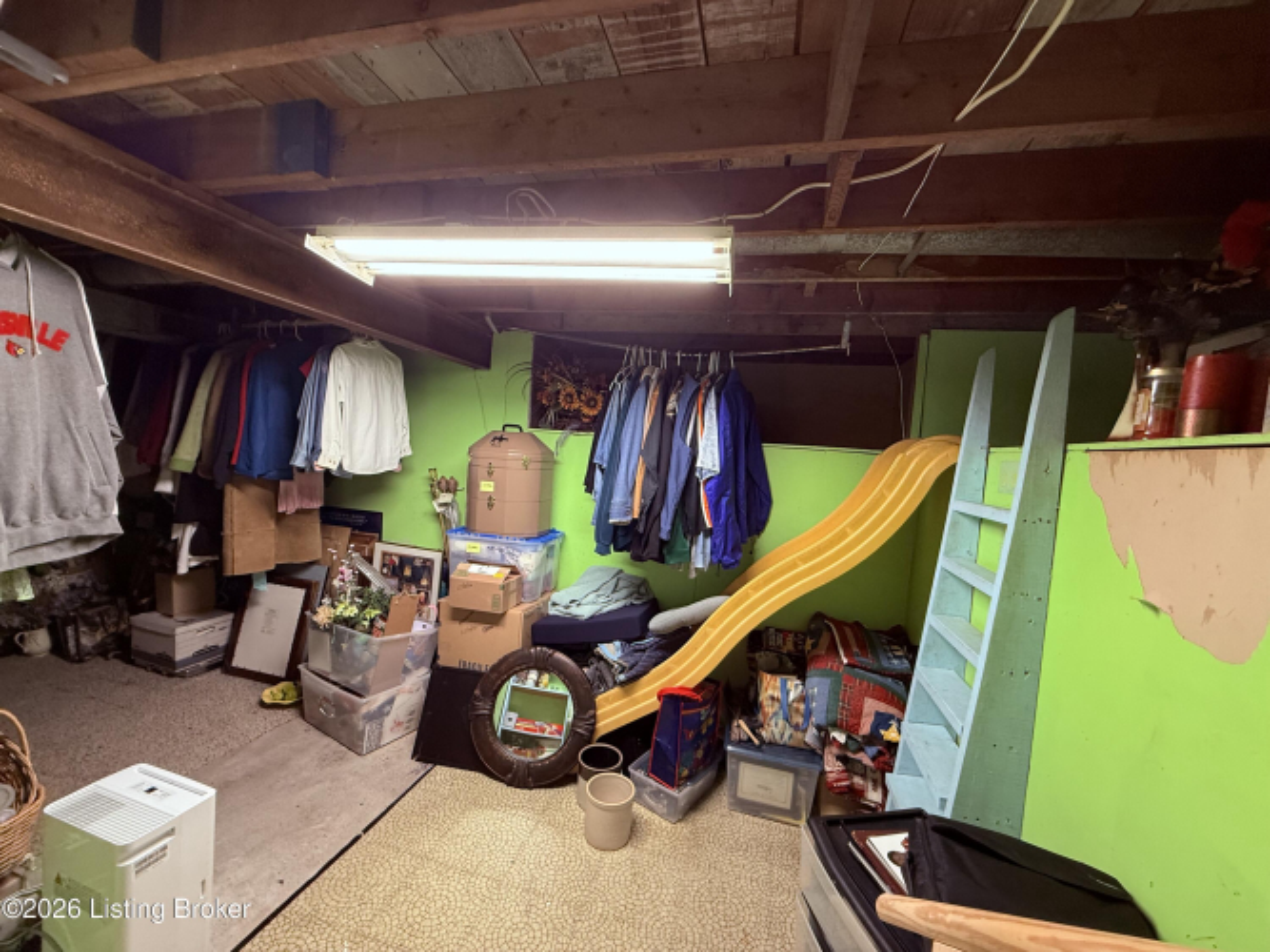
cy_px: 476
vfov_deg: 85.7
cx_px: 635
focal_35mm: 14
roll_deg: -3.7
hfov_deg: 102.1
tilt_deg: -3.4
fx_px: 514
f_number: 2.2
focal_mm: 2.22
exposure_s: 1/60
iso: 250
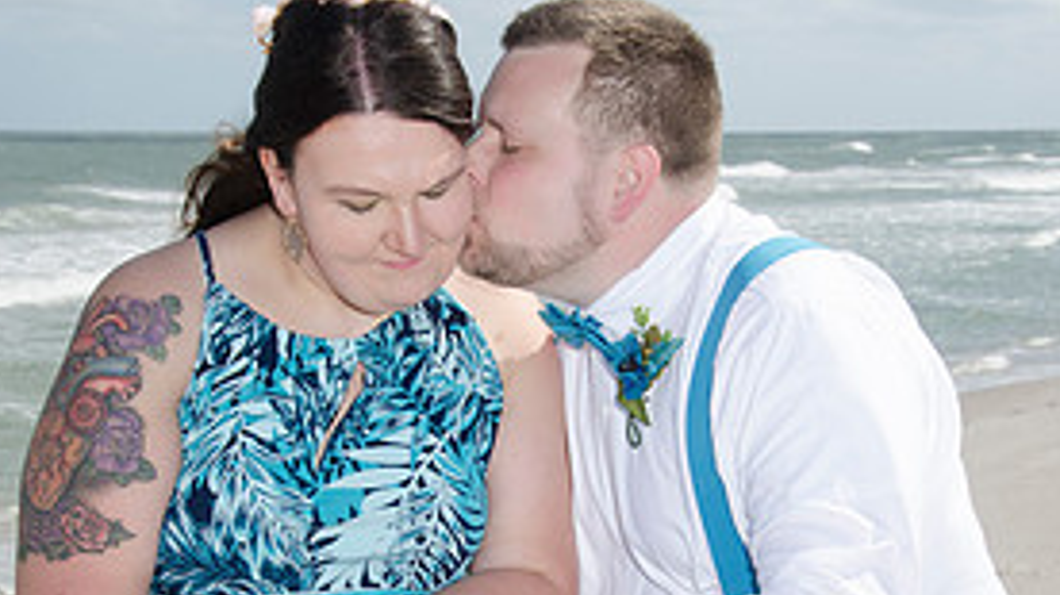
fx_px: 2444
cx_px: 511
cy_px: 518
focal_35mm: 87
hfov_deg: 24.5
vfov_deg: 13.8
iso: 100
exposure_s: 1/250
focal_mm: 34
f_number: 10
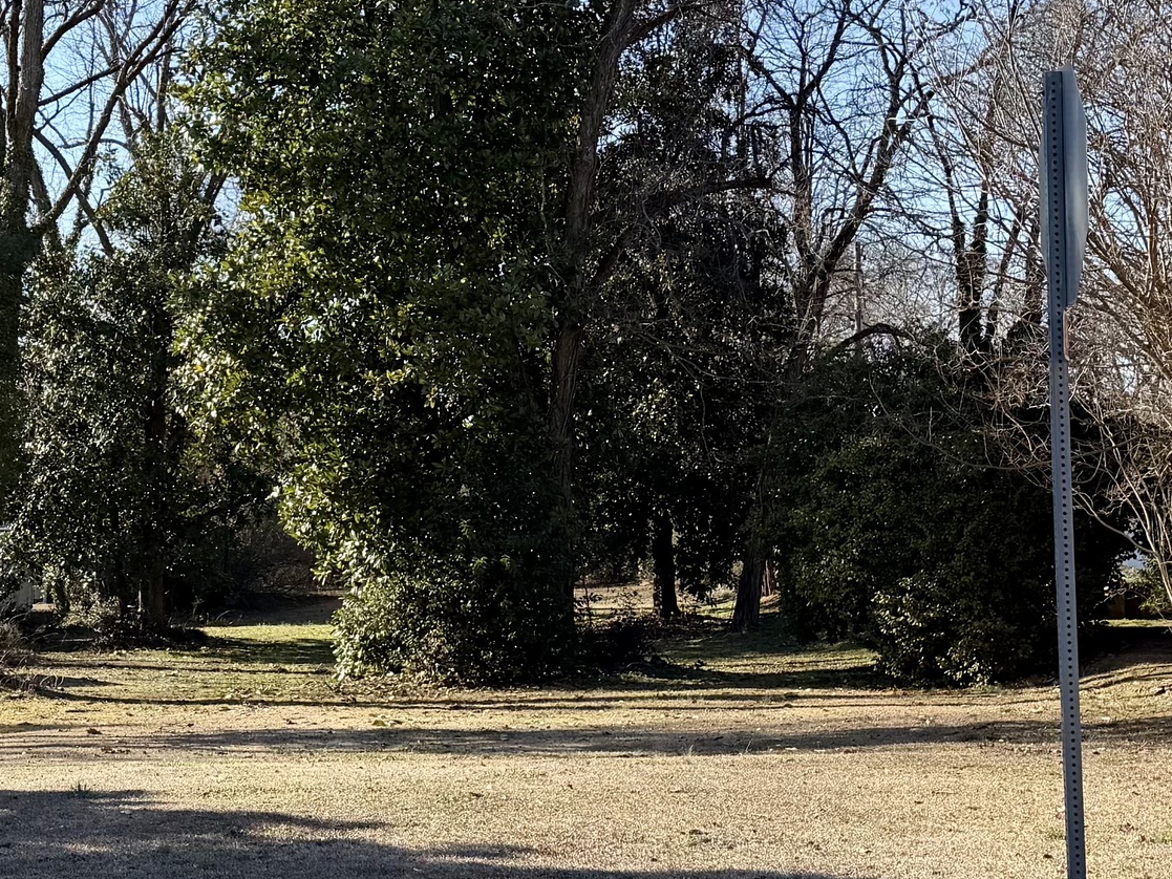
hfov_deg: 29.3
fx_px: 2235
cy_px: 370
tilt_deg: +5.1
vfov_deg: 22.2
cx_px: 492
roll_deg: -0.6
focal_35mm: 66
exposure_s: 1/2232
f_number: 1.78
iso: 80
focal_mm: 6.76
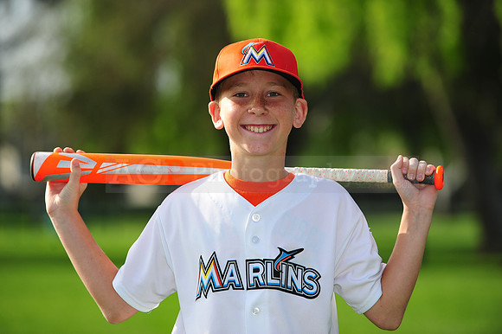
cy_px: 167
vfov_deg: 7.4
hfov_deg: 11.1
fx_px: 2578
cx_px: 251
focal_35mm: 185
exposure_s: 1/1250
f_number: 4.5
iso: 200
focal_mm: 185
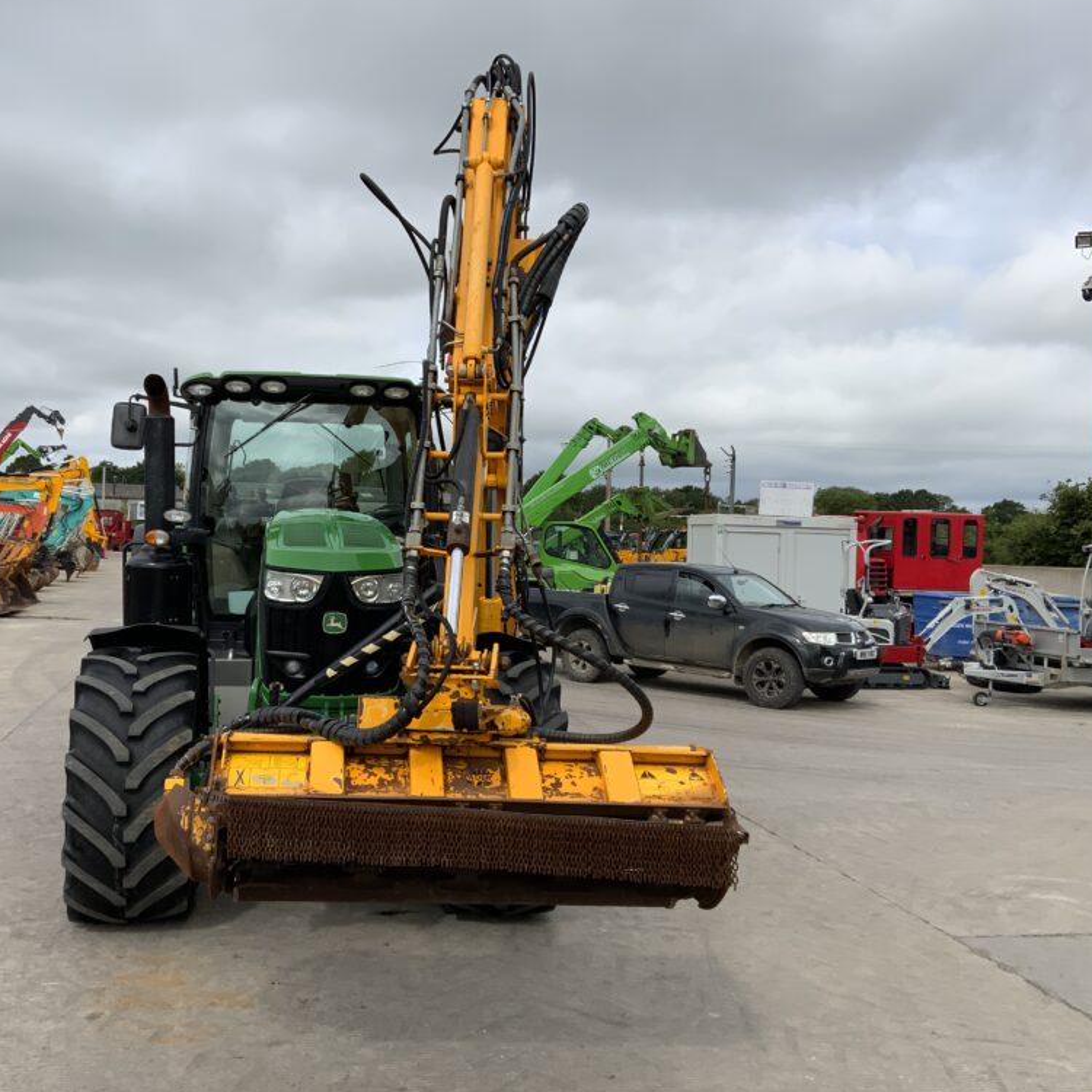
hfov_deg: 47.0
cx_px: 454
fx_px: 1249
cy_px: 537
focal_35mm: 35
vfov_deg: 47.2
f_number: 1.8
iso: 16
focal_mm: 3
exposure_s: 1/2427
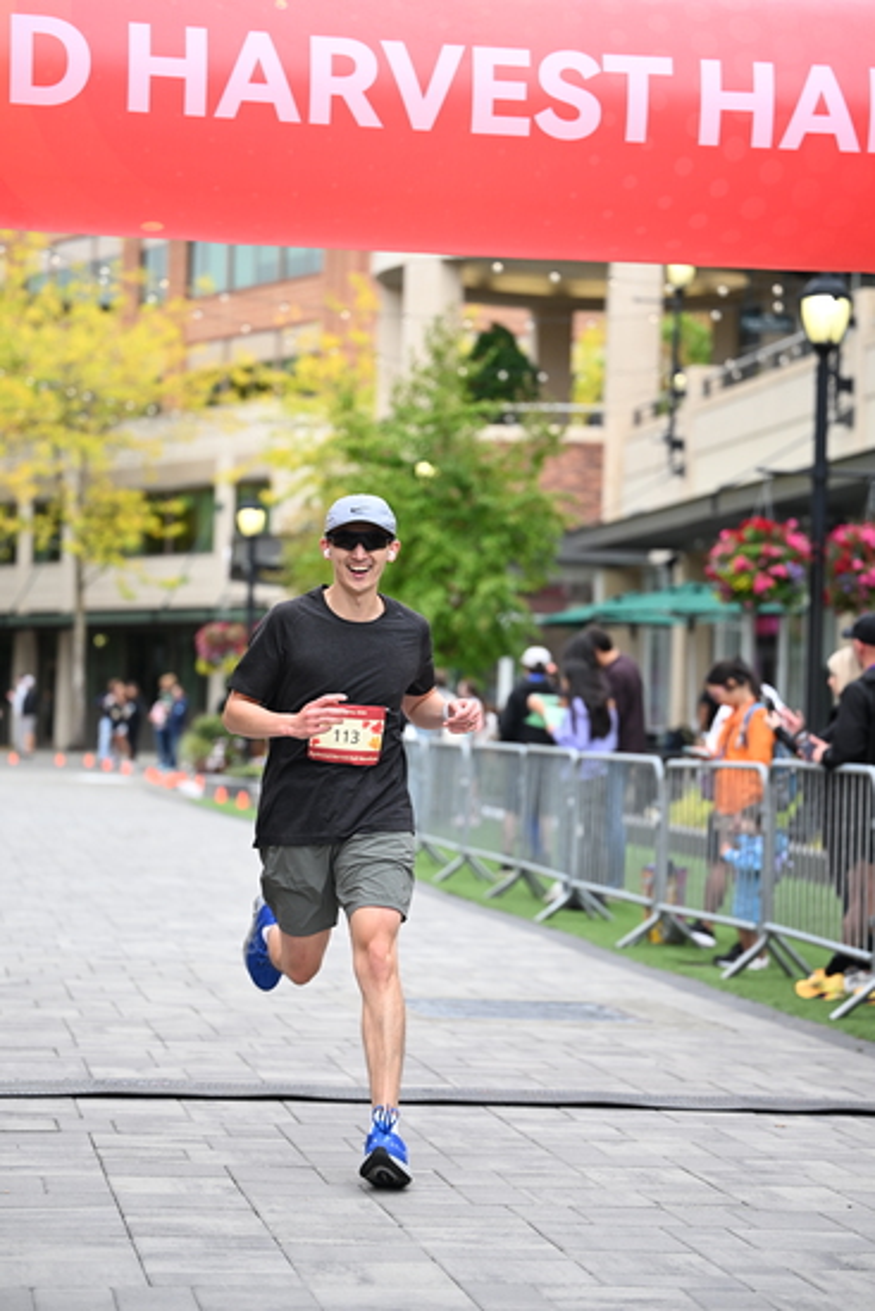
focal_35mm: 90
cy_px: 656
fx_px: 3279
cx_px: 438
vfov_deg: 22.6
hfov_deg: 15.2
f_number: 2.8
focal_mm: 90
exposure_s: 1/1600
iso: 640
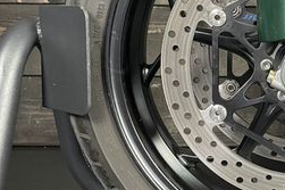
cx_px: 290
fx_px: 546
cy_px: 33
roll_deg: +0.6
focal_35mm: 69
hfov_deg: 27.5
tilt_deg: -4.2
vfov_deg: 19.5
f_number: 1.6
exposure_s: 1/33
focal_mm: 4.2
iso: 400
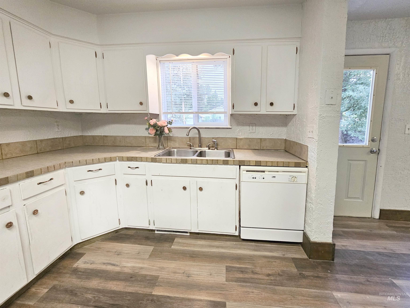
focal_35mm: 13
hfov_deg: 106.2
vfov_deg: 89.9
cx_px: 205
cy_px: 154
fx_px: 154
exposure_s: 1/60
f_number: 2.2
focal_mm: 2.2
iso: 400
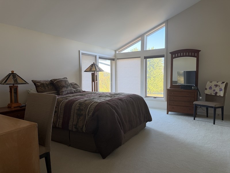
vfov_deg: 56.8
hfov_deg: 71.6
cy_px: 86
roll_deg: +0.2
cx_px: 115
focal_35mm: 24
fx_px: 159
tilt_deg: -4.2
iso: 125
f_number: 1.78
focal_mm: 6.76
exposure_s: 1/121
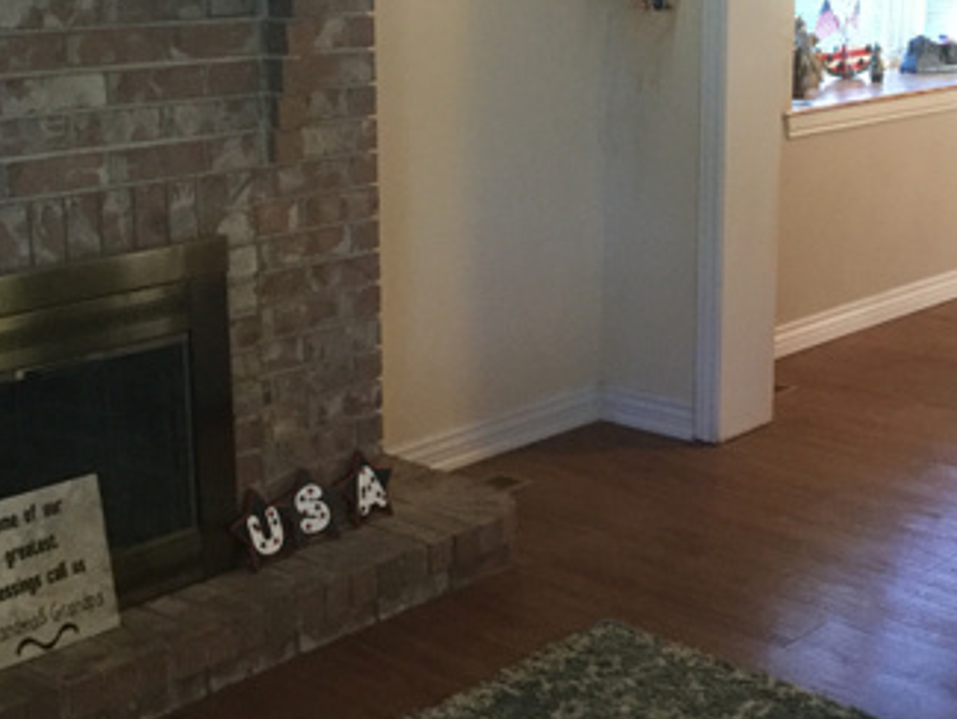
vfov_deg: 24.0
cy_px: 315
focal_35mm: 61
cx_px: 574
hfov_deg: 31.6
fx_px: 1687
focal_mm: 3.3
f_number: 2.4
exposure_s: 1/30
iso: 200
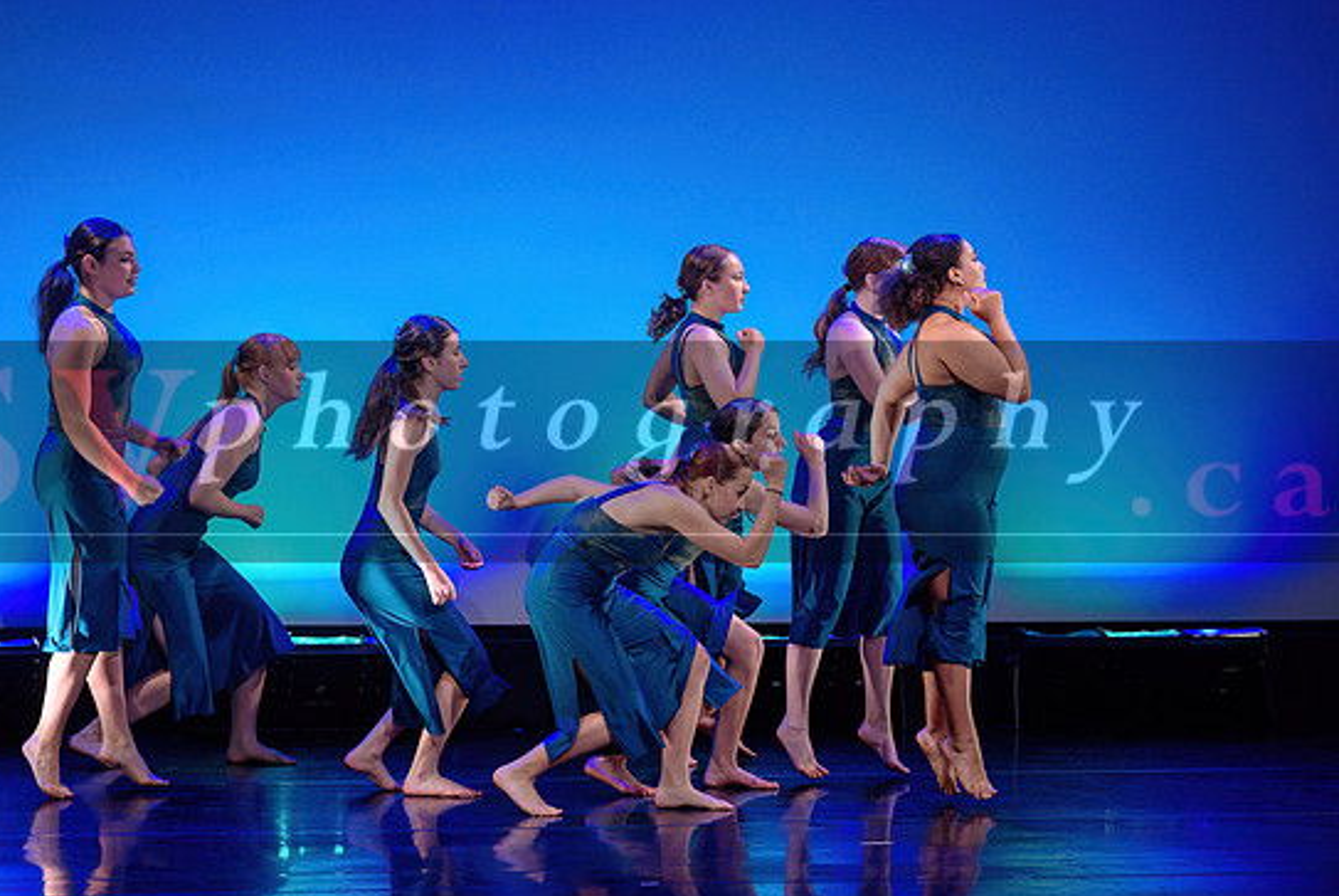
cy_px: 371
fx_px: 5248
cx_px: 634
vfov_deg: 9.7
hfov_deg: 14.5
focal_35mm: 141
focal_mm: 112
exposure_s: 1/320
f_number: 2.8
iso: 1600
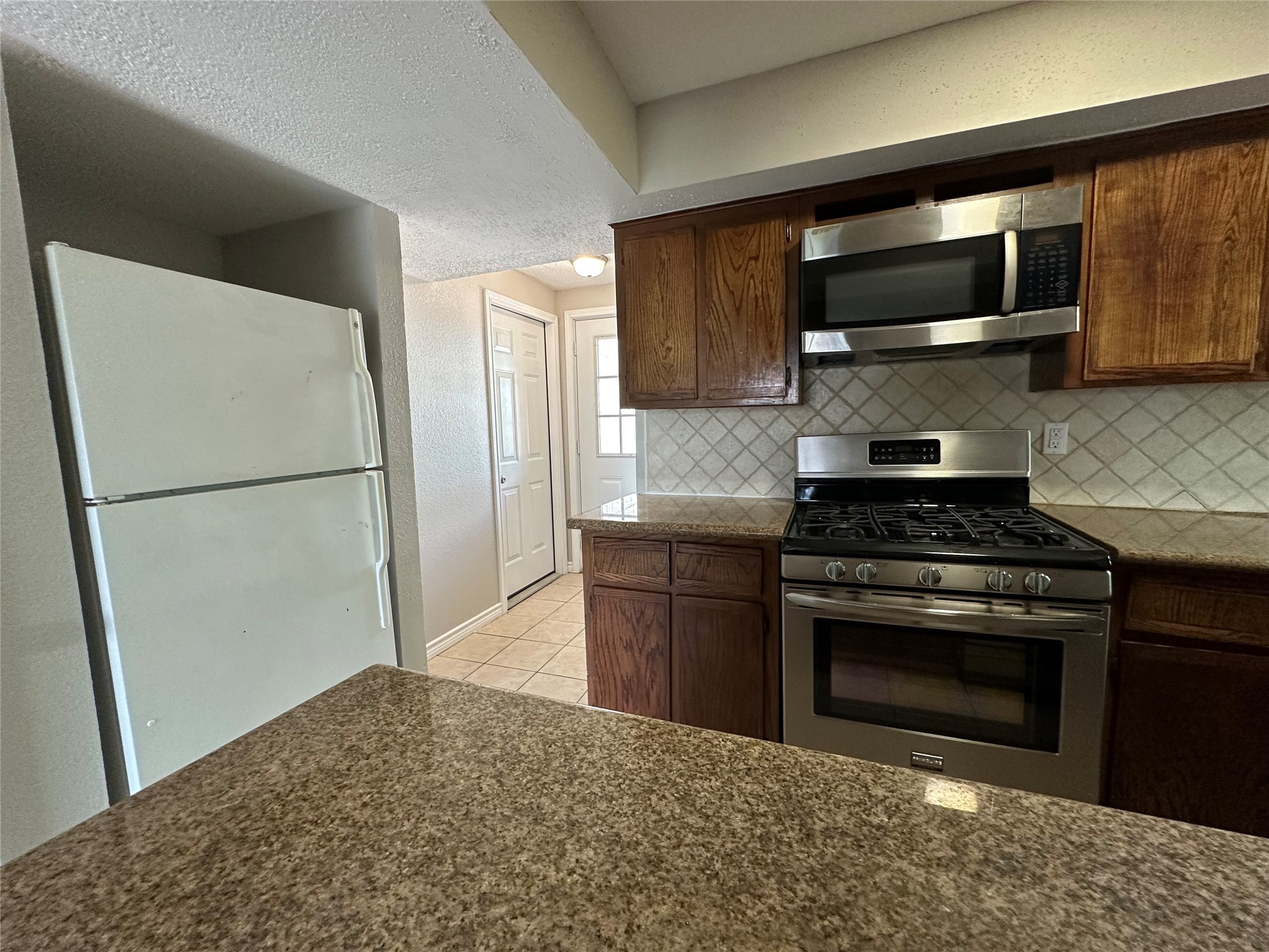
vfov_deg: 85.7
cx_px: 634
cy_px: 476
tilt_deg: -6.1
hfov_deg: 102.1
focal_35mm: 14
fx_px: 513
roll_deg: +0.7
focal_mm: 2.22
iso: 320
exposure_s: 1/120
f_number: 2.2
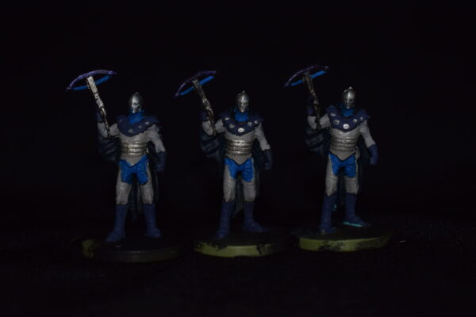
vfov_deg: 18.9
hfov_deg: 28.1
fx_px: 952
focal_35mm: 72
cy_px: 158
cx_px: 238
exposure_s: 1/30
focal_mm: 48
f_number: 5.3
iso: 200
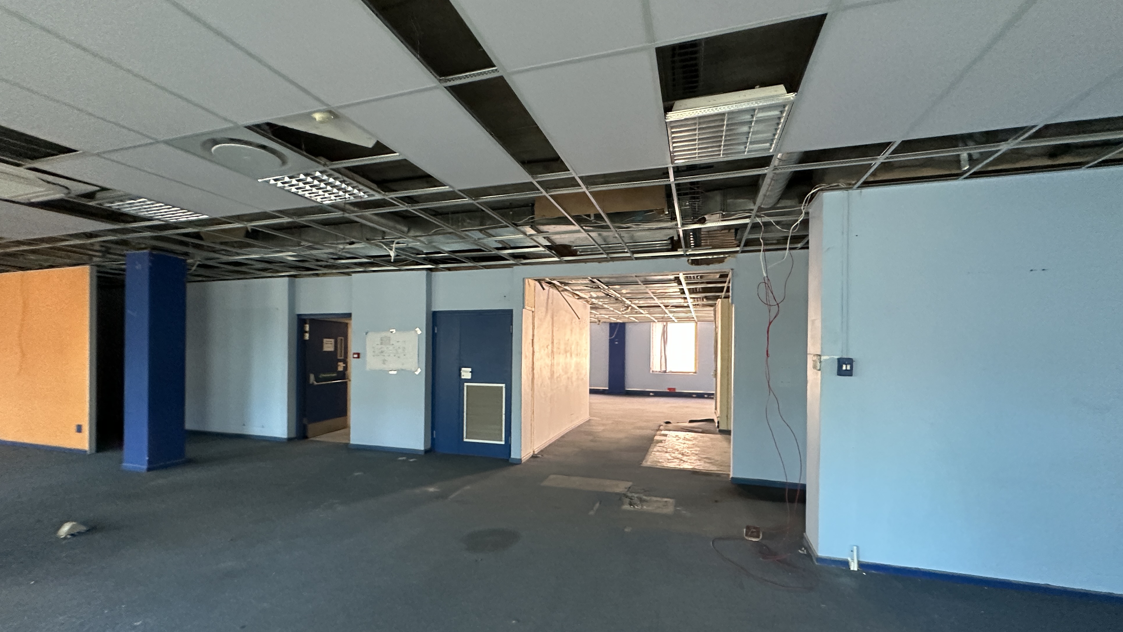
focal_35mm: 16
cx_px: 541
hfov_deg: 99.3
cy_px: 352
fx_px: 476
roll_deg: +0.1
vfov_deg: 66.9
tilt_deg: +0.3
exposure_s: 1/60
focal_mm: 2.22
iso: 500
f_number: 2.2
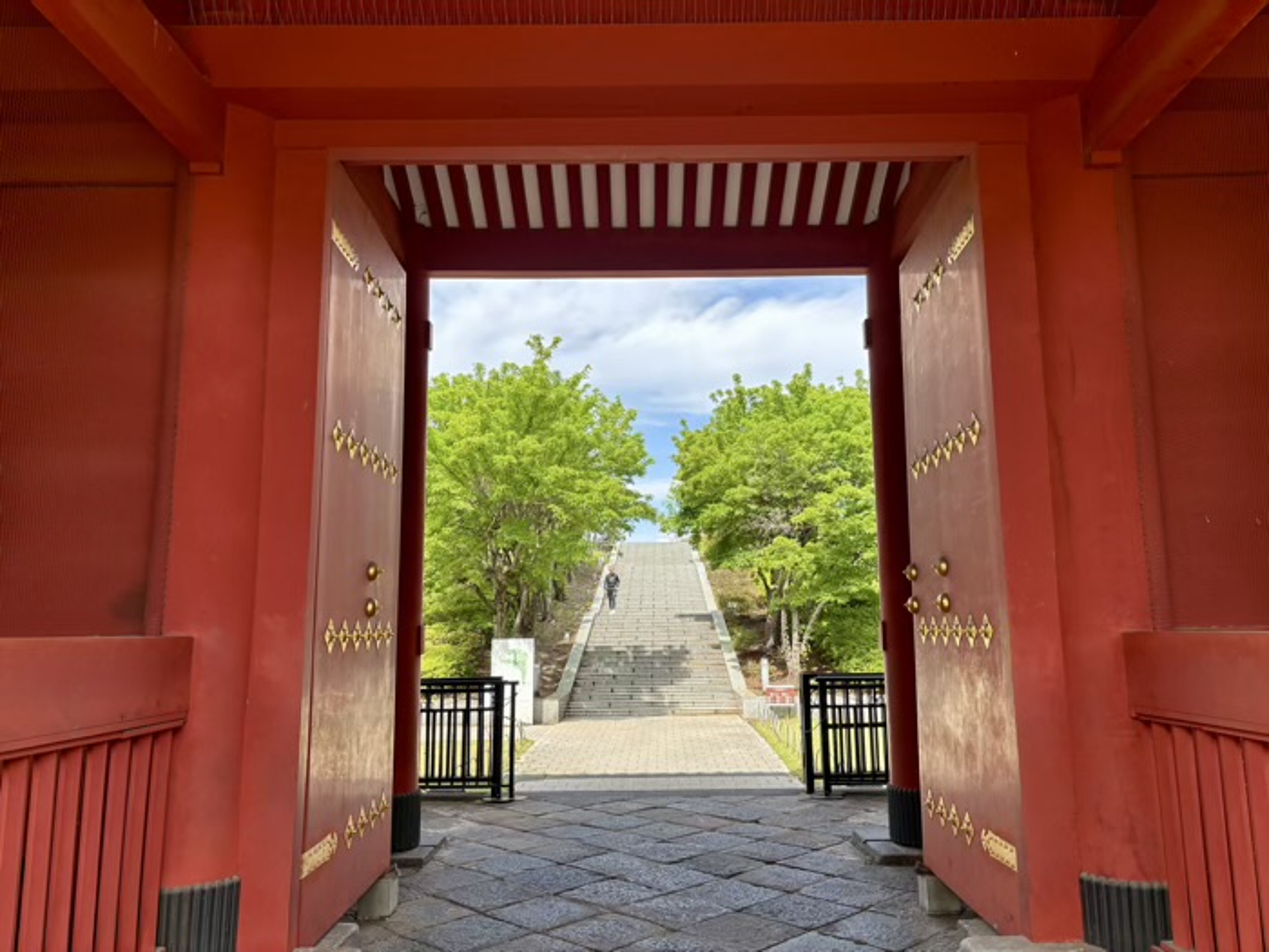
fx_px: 953
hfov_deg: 67.3
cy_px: 476
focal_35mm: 26
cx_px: 634
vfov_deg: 53.1
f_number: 1.6
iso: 50
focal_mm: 5.96
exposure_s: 1/887
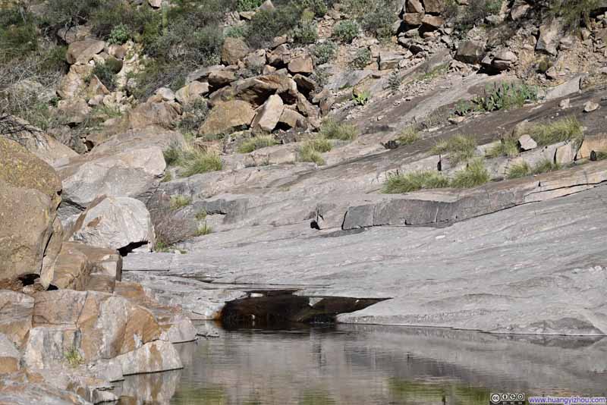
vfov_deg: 11.4
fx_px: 2024
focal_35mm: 120
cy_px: 202
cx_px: 304
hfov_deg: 17.1
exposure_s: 1/1600
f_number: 5.6
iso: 100
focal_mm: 120
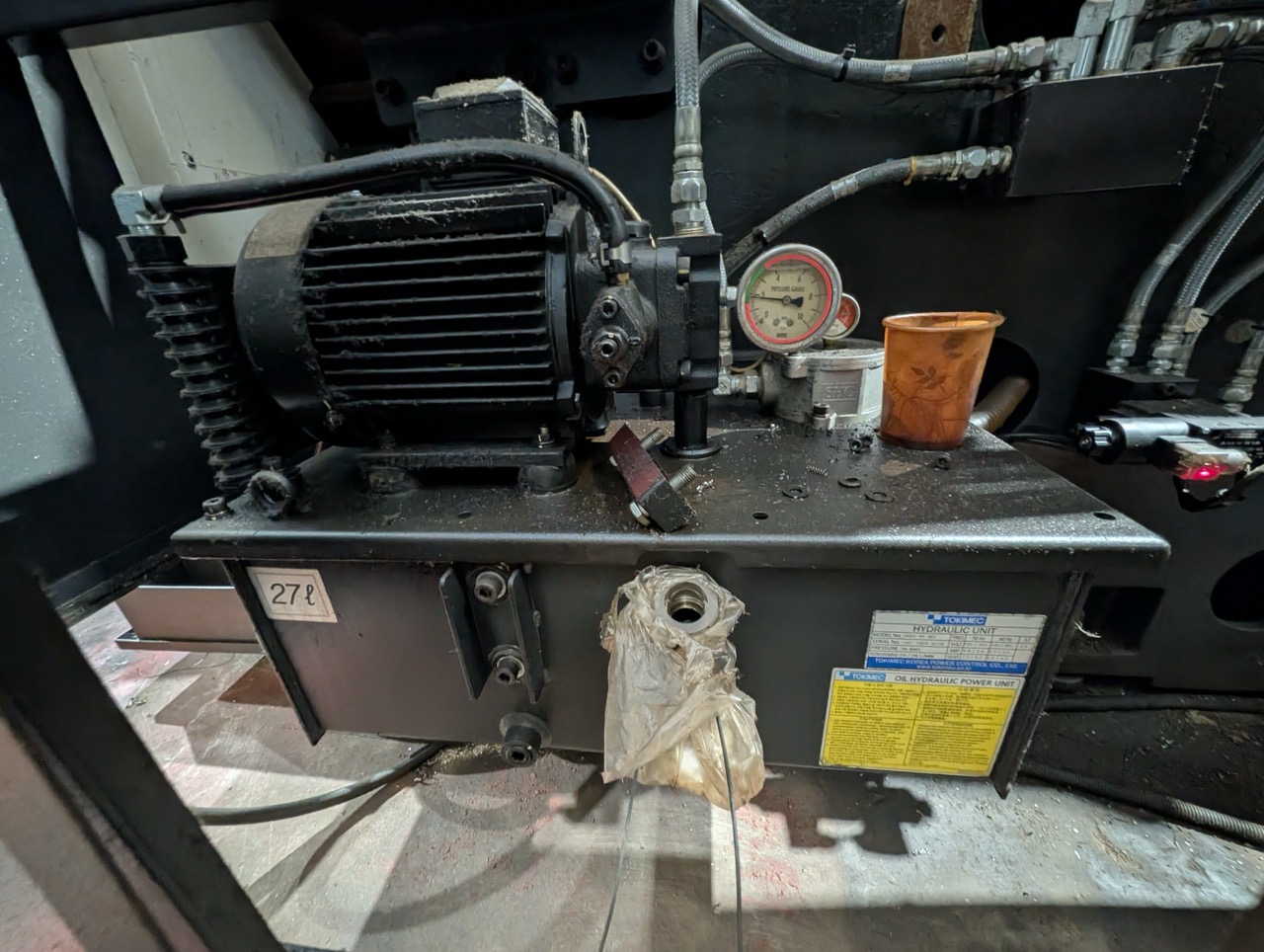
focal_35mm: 12
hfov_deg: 110.5
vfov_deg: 94.6
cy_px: 476
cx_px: 632
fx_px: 439
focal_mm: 2.02
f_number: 1.7
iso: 561
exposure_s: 1/15
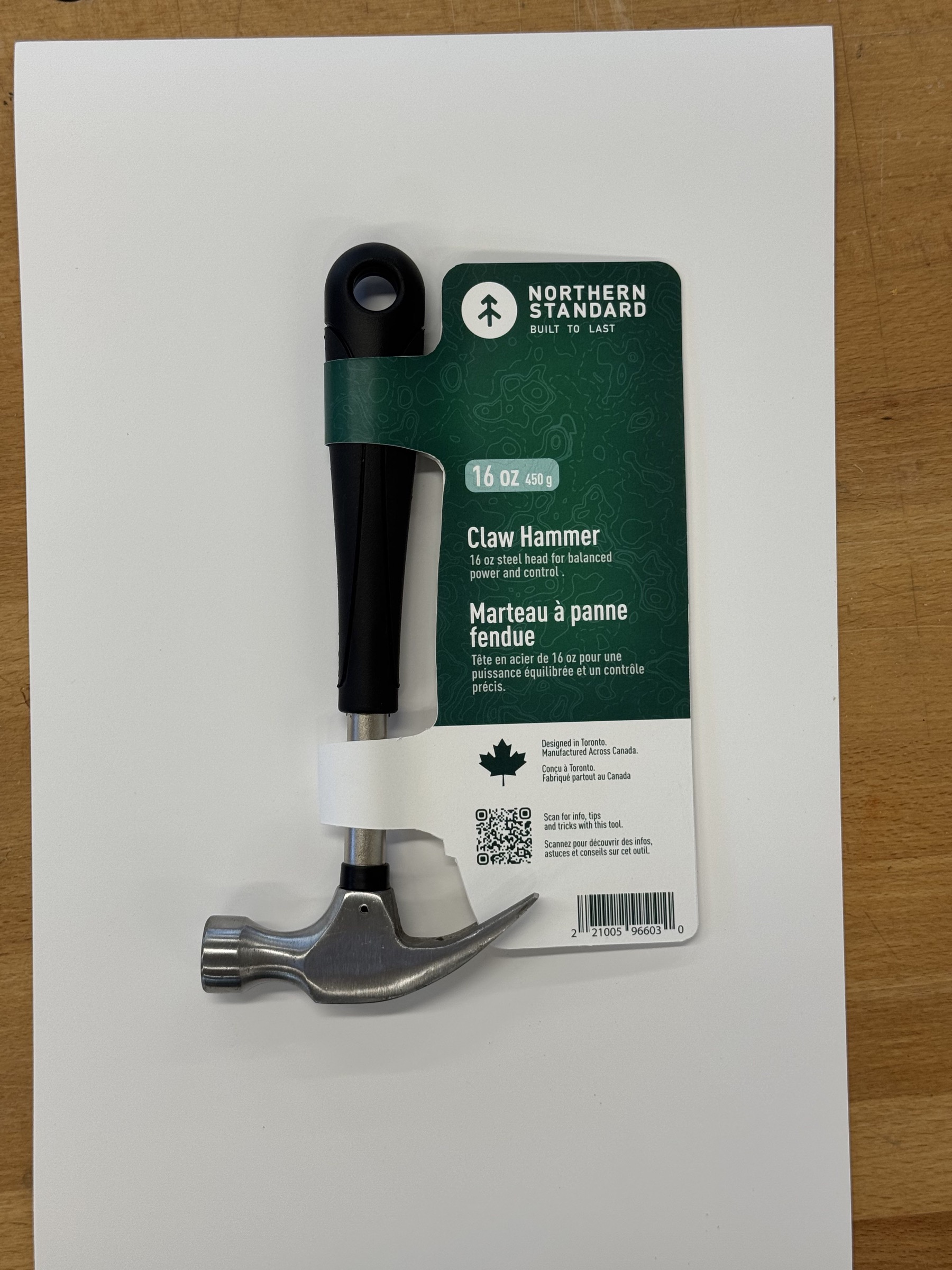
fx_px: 1760
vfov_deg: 39.7
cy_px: 635
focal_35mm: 48
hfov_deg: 30.3
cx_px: 476
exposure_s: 1/180
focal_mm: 6.76
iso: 50
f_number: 1.78
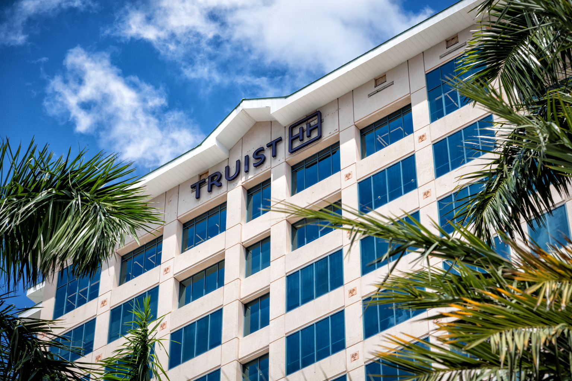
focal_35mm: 92
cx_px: 286
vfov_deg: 14.9
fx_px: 1462
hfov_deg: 22.1
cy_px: 190
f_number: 11
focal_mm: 92
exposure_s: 1/400
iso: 250
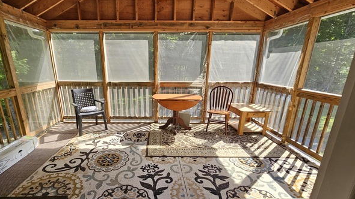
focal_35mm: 16
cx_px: 157
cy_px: 110
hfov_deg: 98.9
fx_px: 151
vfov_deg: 66.9
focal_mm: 2.2
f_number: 2.2
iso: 50
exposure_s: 1/205
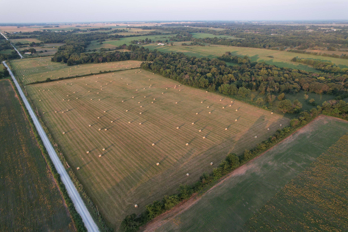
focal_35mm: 22
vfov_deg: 57.2
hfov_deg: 78.6
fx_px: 213
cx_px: 174
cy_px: 116
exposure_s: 1/40
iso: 110
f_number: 2.8
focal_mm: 8.38
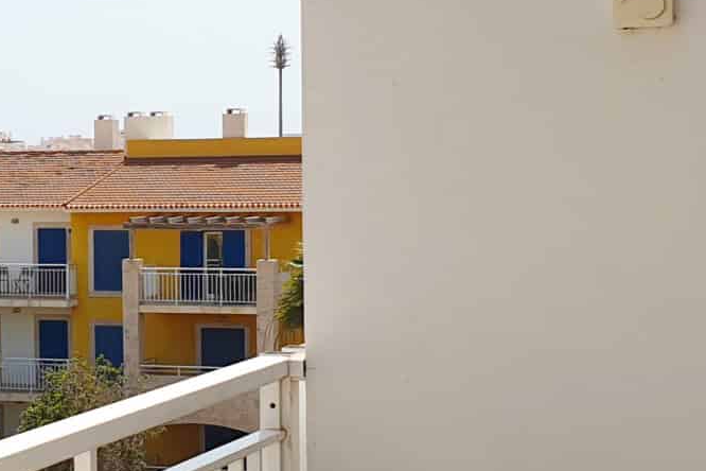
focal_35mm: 104
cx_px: 61
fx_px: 2039
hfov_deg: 19.3
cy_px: 273
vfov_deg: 13.2
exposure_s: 1/1901
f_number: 2.4
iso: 50
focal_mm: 4.3
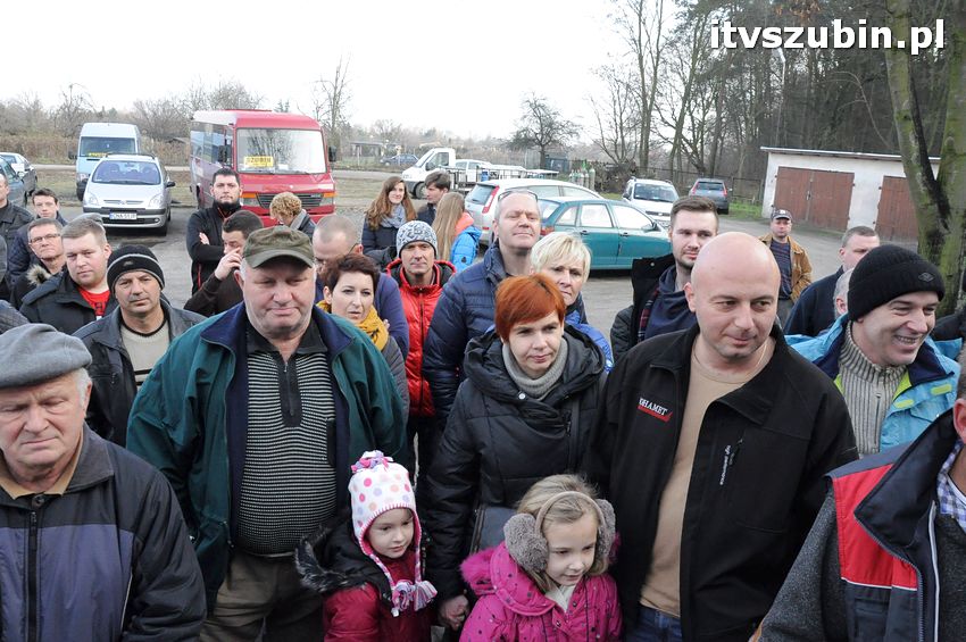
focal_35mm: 27
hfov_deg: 67.4
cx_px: 483
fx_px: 724
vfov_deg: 47.8
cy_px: 321
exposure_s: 1/400
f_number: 10
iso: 2500
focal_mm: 18
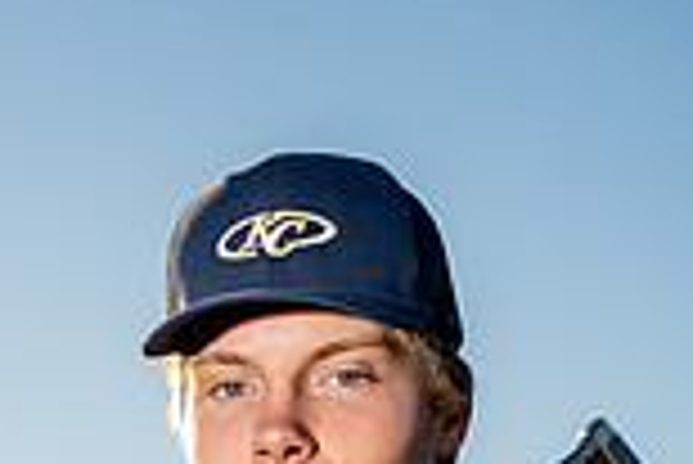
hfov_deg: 11.3
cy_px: 982
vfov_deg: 7.3
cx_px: 266
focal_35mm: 181
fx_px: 3487
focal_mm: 62
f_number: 4
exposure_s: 1/1250
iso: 100
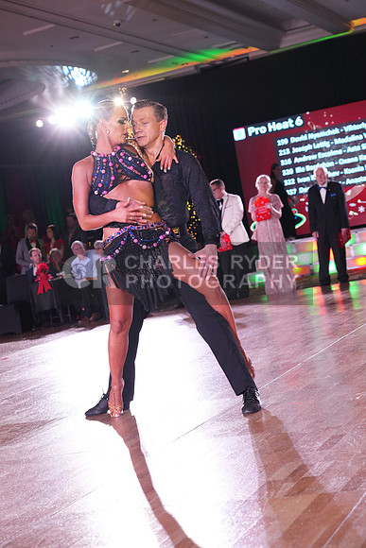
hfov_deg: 19.7
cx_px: 183
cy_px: 274
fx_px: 1052
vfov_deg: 29.2
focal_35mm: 69
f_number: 5
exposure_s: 1/200
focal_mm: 69
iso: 1600
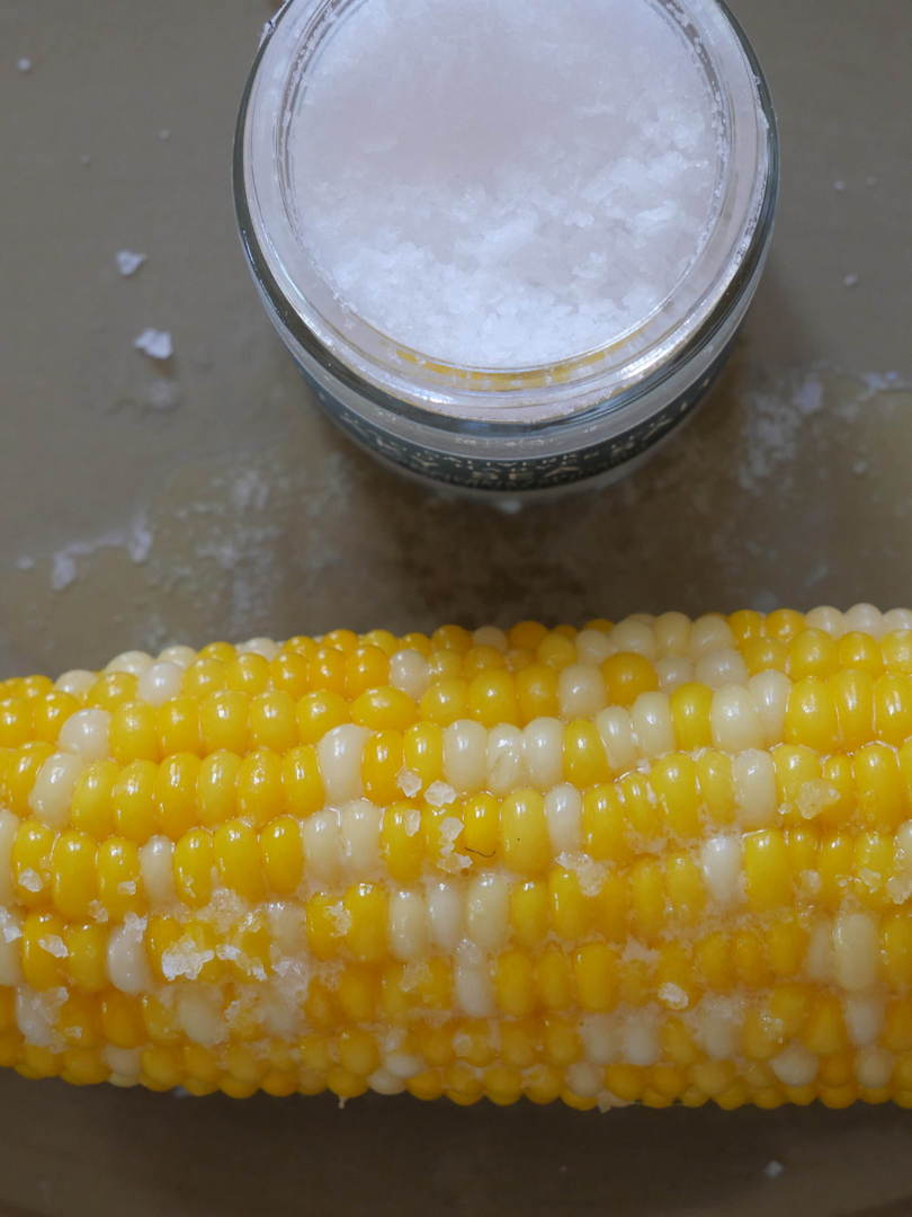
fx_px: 1967
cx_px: 456
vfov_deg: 34.3
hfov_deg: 26.1
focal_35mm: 56
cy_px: 608
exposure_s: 1/60
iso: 800
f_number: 4.7
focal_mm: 28
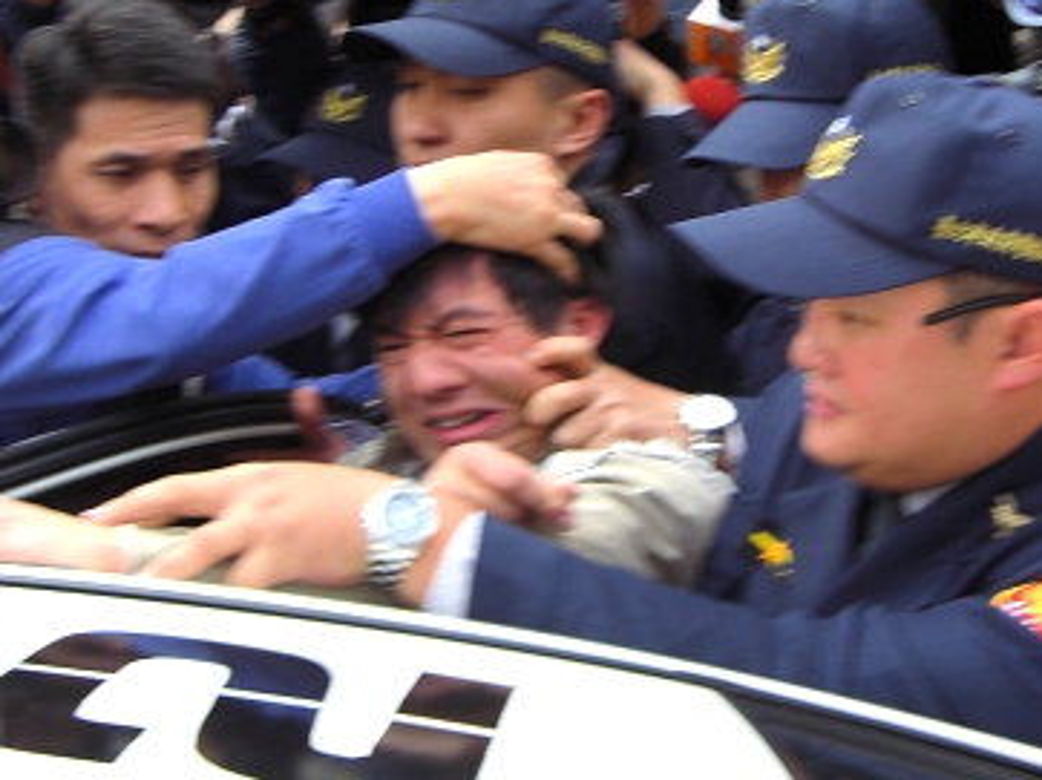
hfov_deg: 27.6
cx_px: 684
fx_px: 2106
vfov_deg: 20.8
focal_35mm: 70
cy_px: 210
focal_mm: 6.2
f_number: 2.7
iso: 64
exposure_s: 1/250
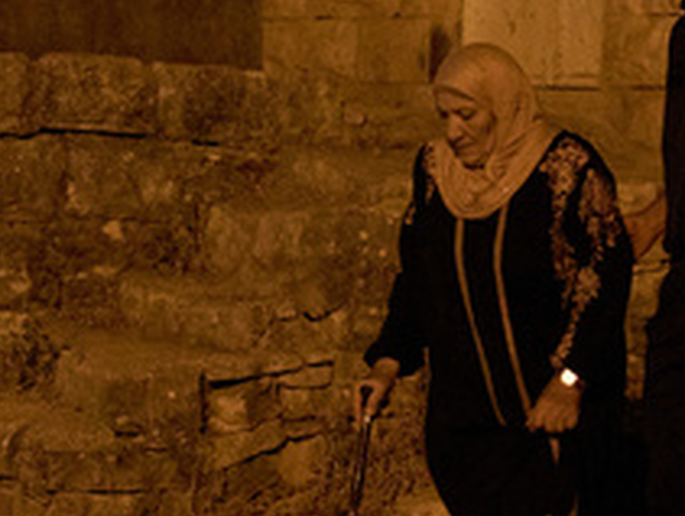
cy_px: 6
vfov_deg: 9.1
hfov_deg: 12.1
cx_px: 532
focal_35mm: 163
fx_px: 3231
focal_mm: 35
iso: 8000
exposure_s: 1/125
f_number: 2
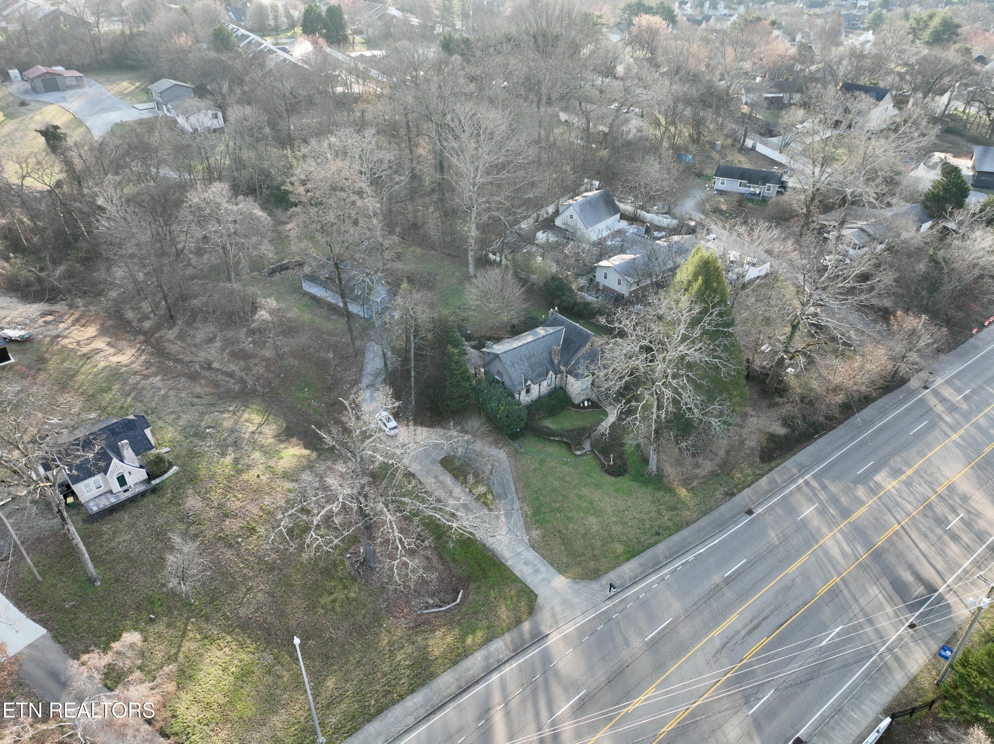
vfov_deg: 56.8
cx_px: 497
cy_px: 372
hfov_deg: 71.6
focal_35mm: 24
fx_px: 689
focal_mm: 12.29
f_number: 2.8
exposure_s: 1/320
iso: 120
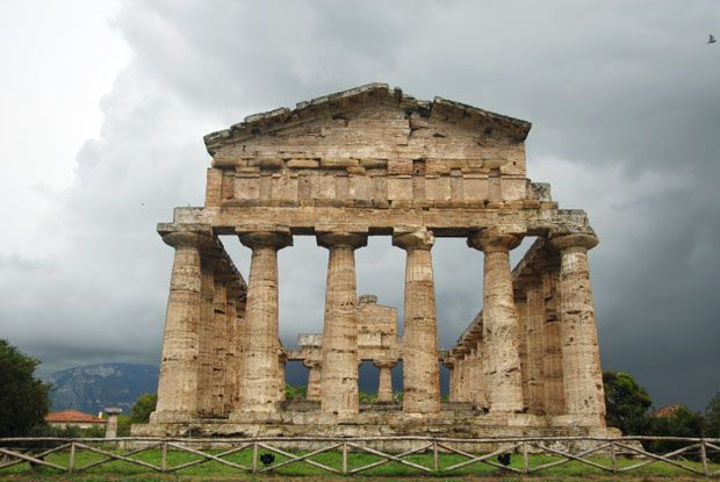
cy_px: 241
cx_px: 360
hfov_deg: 53.1
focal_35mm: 36
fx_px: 721
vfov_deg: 37.0
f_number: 3.8
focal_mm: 24
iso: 100
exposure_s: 1/320
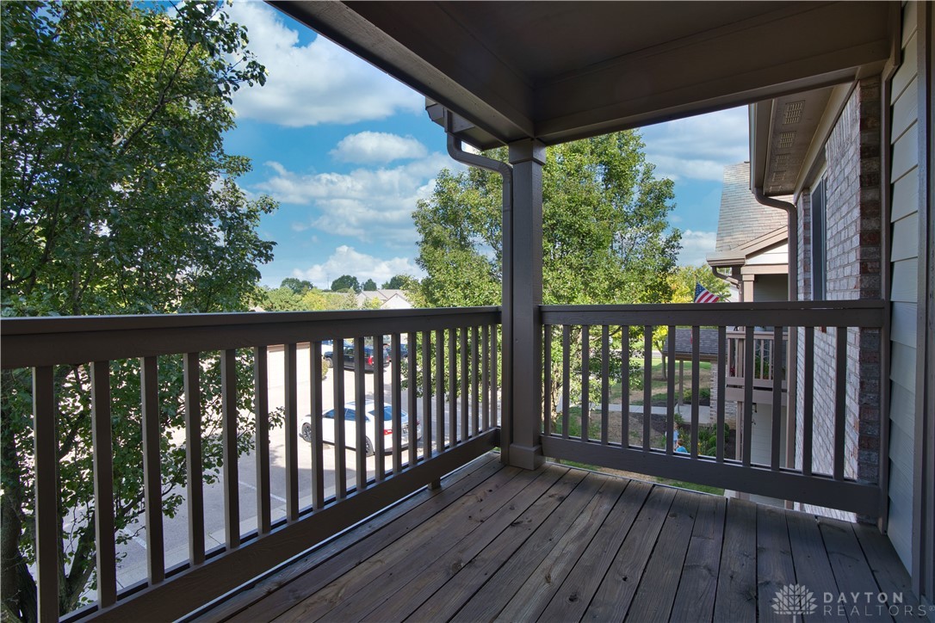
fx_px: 416
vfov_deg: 73.7
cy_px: 312
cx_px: 468
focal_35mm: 16
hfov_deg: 96.7
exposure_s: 1/40
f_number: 10
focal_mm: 16
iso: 100
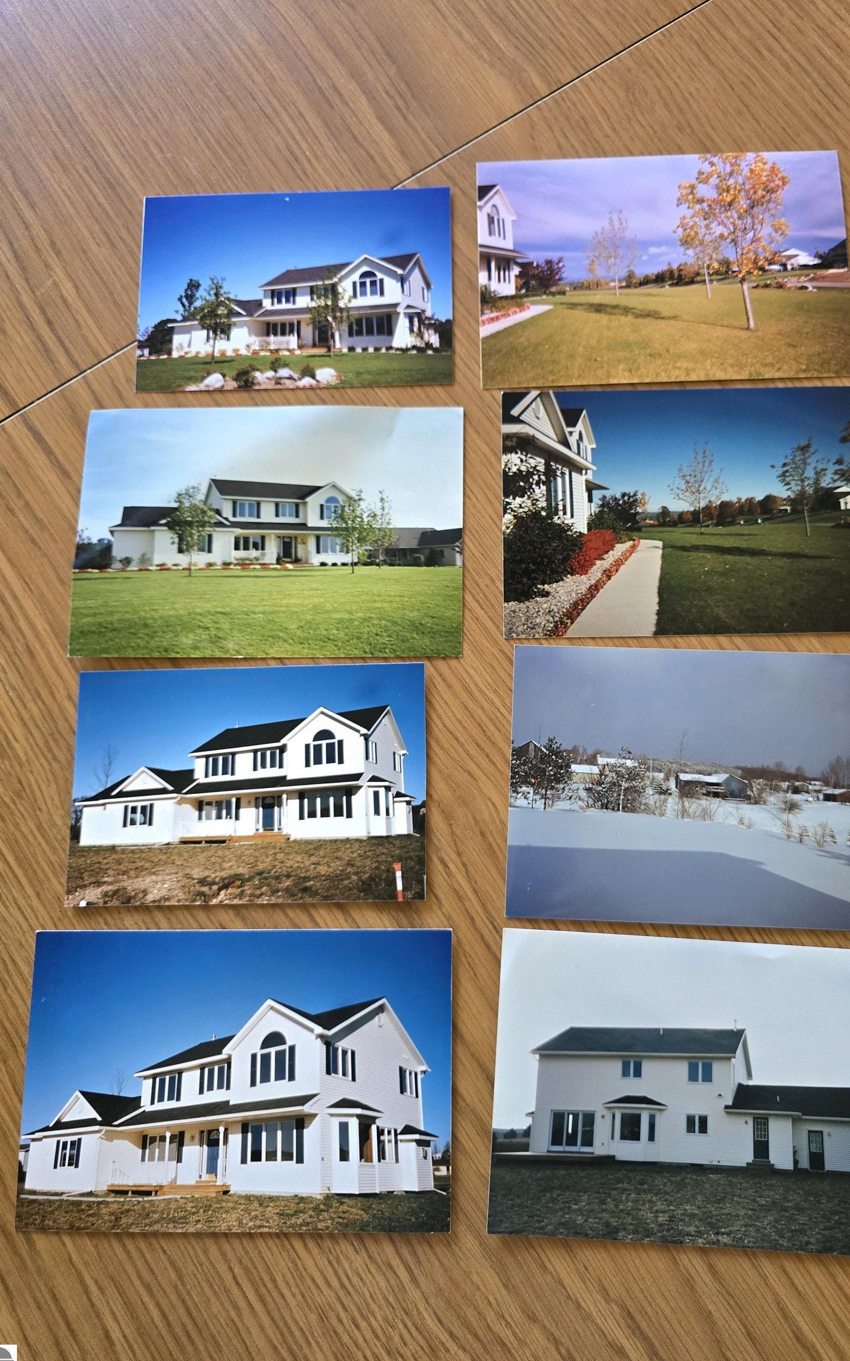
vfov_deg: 72.6
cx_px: 501
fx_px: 927
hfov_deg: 49.0
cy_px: 683
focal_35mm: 25
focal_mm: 6.3
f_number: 1.7
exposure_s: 1/120
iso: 500
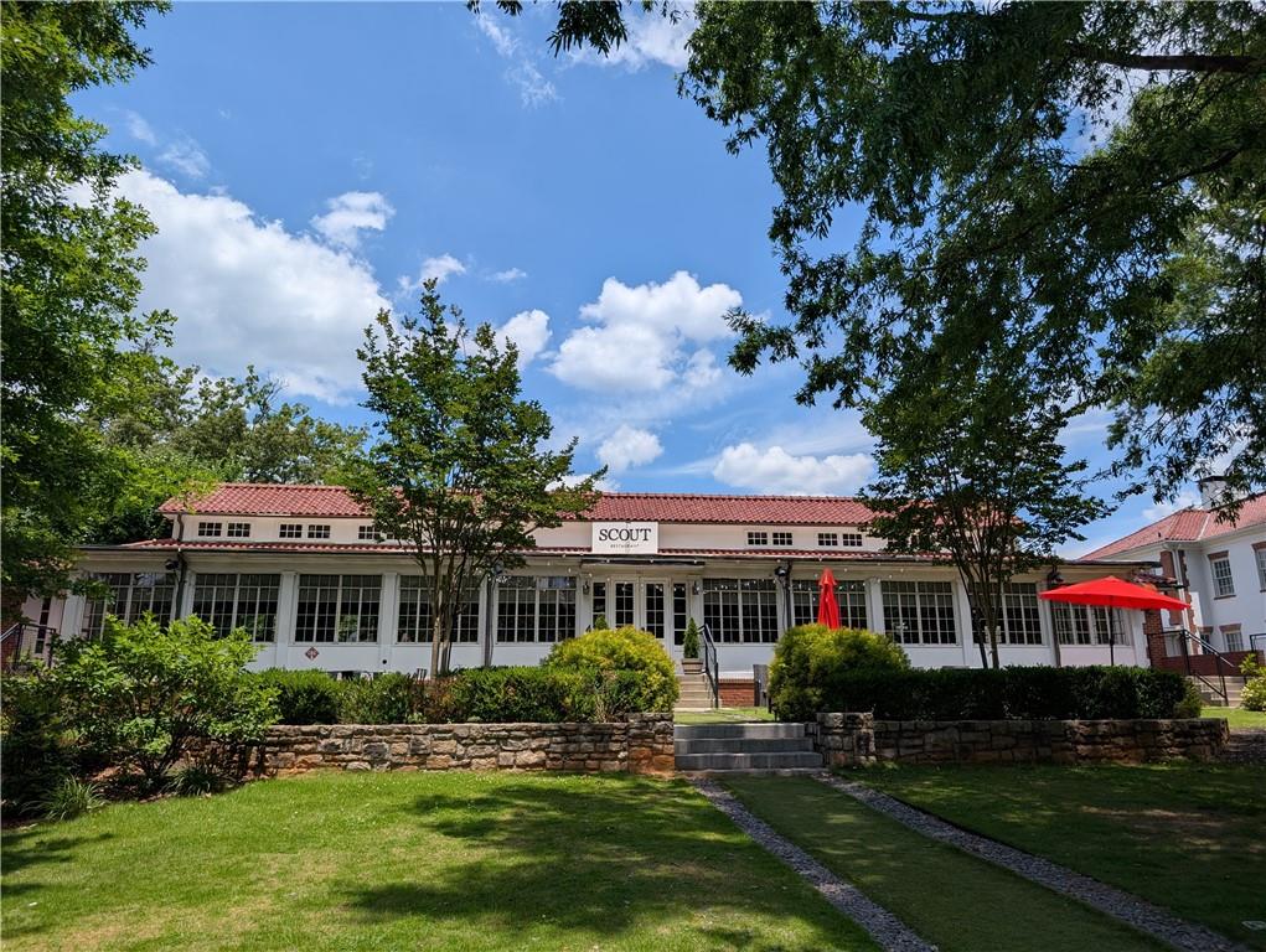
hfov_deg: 71.5
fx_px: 879
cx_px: 633
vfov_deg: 56.9
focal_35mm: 24
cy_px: 476
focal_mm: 6.9
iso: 22
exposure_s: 1/1497
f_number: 1.68
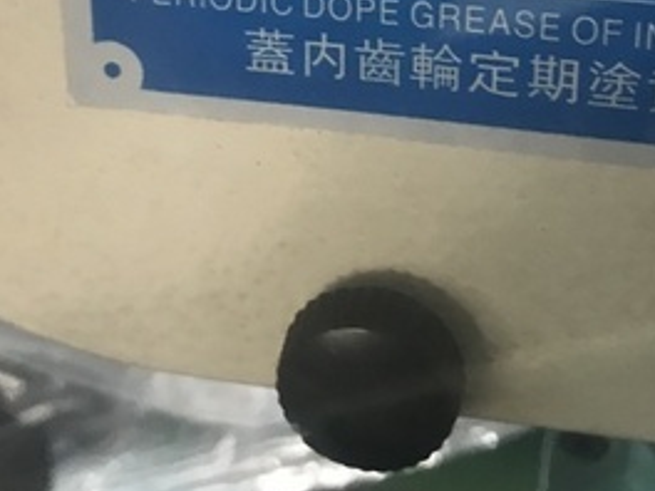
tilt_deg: -19.1
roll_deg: -0.1
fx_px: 1287
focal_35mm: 68
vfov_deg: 20.3
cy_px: -87
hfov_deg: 28.6
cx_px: 352
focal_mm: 3.99
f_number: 1.8
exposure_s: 1/17
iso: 100
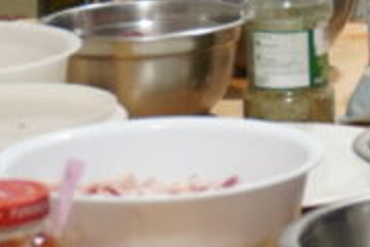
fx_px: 2170
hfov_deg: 9.3
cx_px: 650
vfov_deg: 6.4
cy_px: -181
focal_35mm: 211
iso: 1000
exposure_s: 1/160
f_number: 5
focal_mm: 33
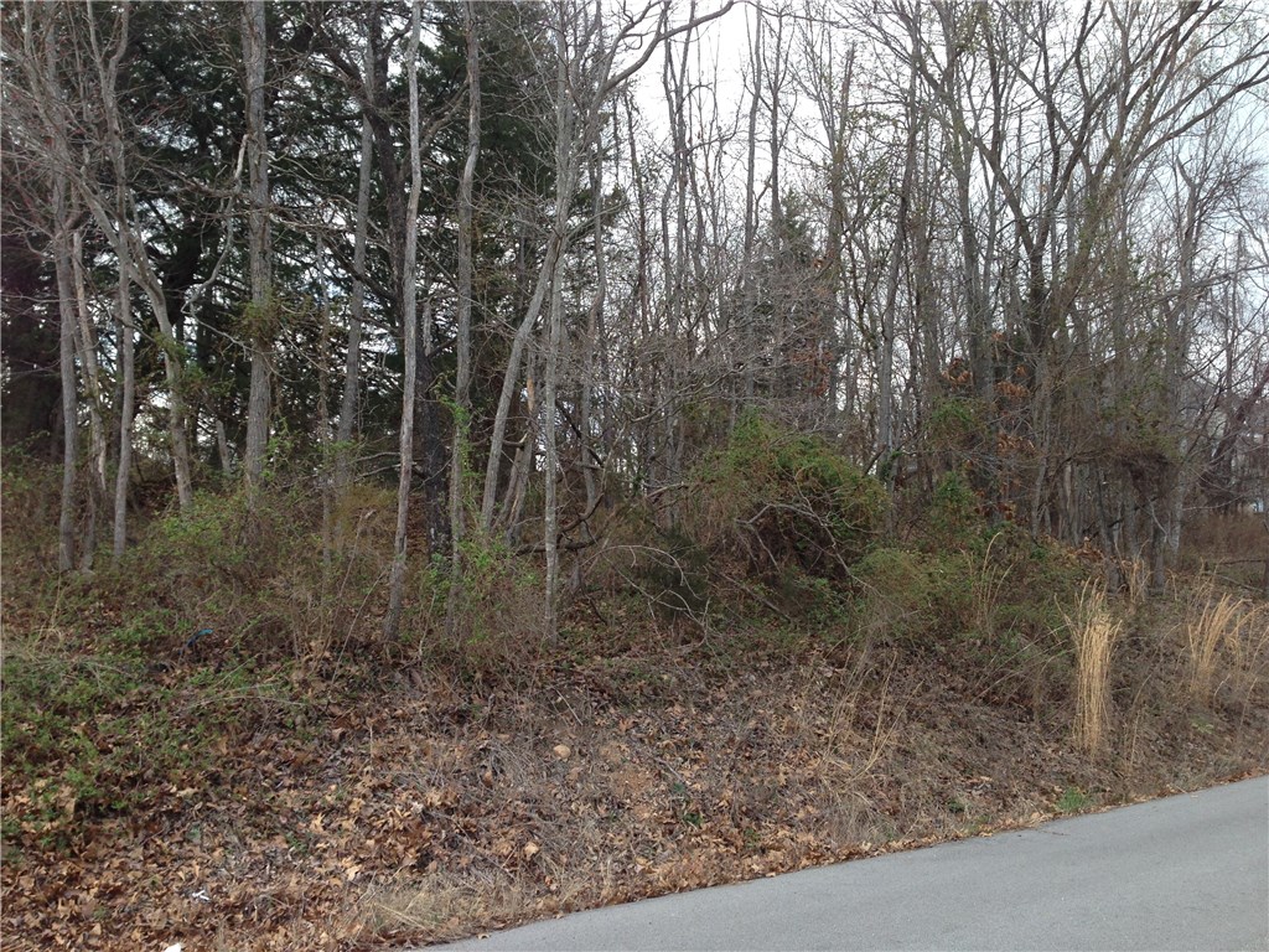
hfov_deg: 55.4
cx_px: 634
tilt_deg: +9.8
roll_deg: +0.8
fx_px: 1210
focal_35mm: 33
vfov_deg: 42.9
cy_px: 476
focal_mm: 4.12
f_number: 2.4
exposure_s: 1/258
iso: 50
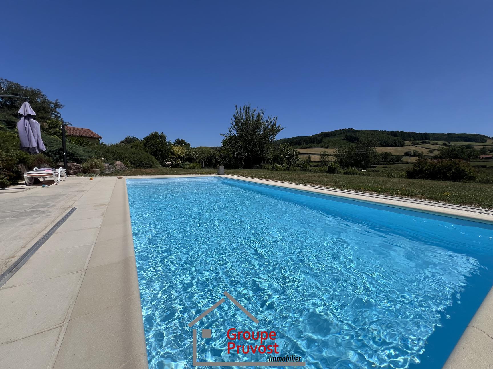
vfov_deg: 89.9
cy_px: 184
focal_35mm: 13
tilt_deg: -7.5
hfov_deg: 106.2
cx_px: 246
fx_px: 185
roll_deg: -0.8
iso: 32
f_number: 1.8
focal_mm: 1.57
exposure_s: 1/4386
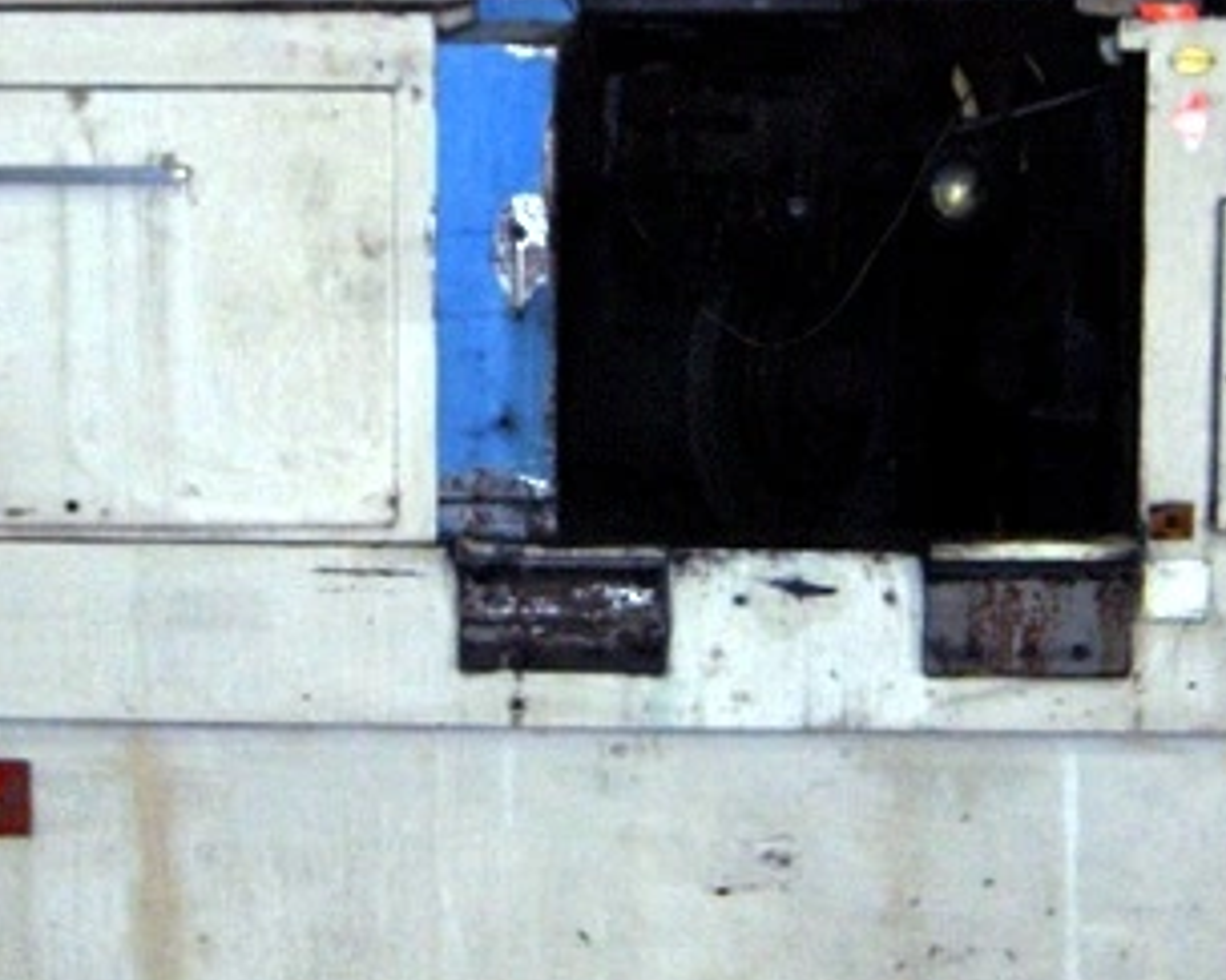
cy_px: 335
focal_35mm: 80
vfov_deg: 19.1
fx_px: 2902
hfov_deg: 23.8
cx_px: 700
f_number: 2.8
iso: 100
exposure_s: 1/60
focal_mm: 8
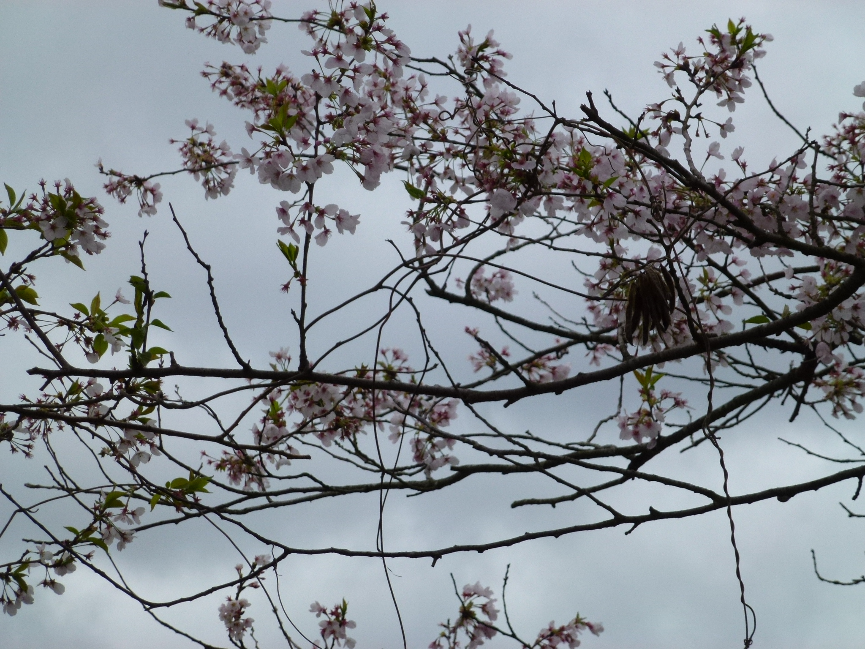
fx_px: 4923
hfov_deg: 10.0
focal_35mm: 197
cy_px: 324
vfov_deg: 7.5
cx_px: 432
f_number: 5.5
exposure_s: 1/320
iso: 100
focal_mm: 35.2
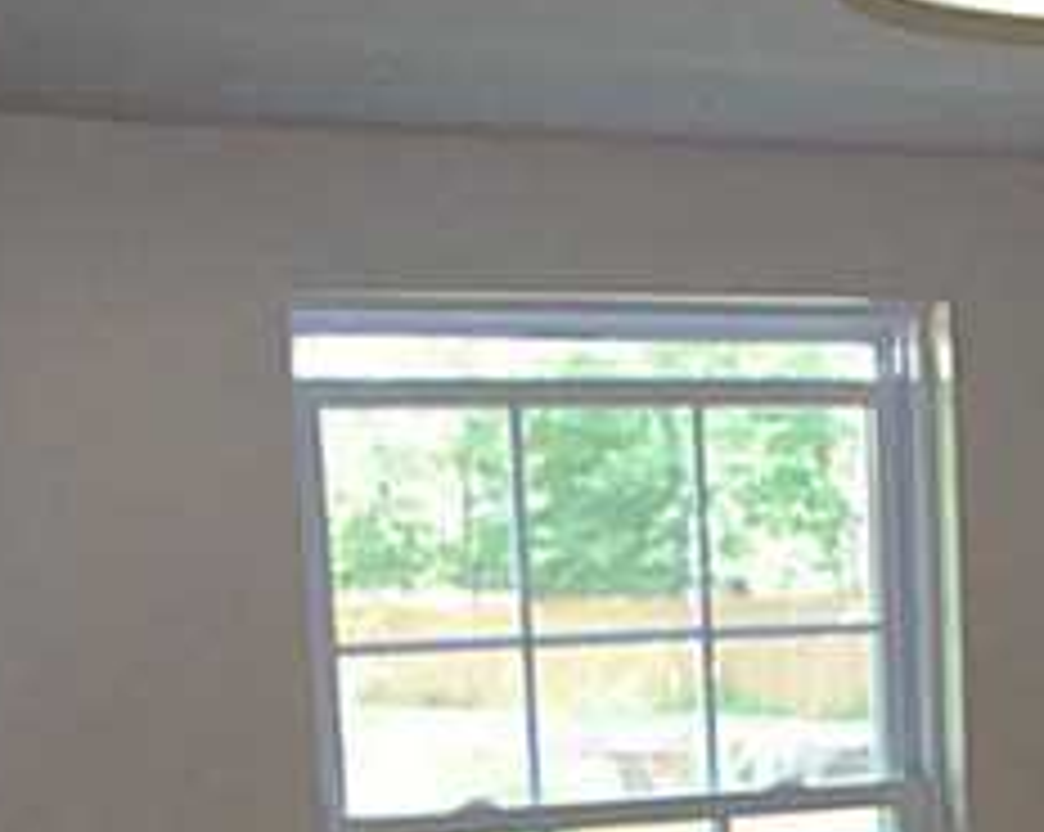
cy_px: 1147
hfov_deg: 14.8
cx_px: 1084
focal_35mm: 128
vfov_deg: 11.6
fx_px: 3950
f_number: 2.8
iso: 200
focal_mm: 8
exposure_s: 1/20.6
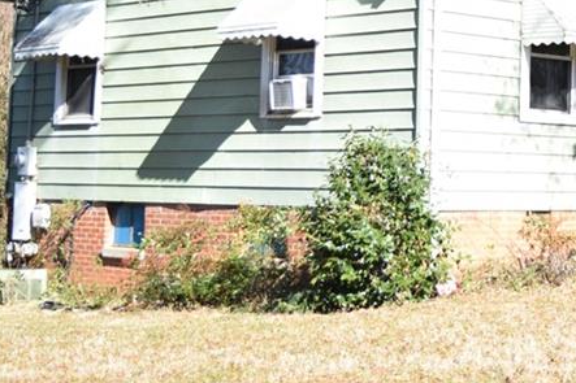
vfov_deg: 13.9
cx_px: 618
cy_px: 17
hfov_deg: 20.2
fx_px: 1551
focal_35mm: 97
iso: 1600
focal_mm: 28
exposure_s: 1/4000
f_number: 4.2
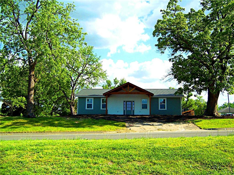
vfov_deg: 42.9
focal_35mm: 33
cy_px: 88
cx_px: 117
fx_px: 223
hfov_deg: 55.4
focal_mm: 5.5
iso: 80
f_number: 3.4
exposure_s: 1/750
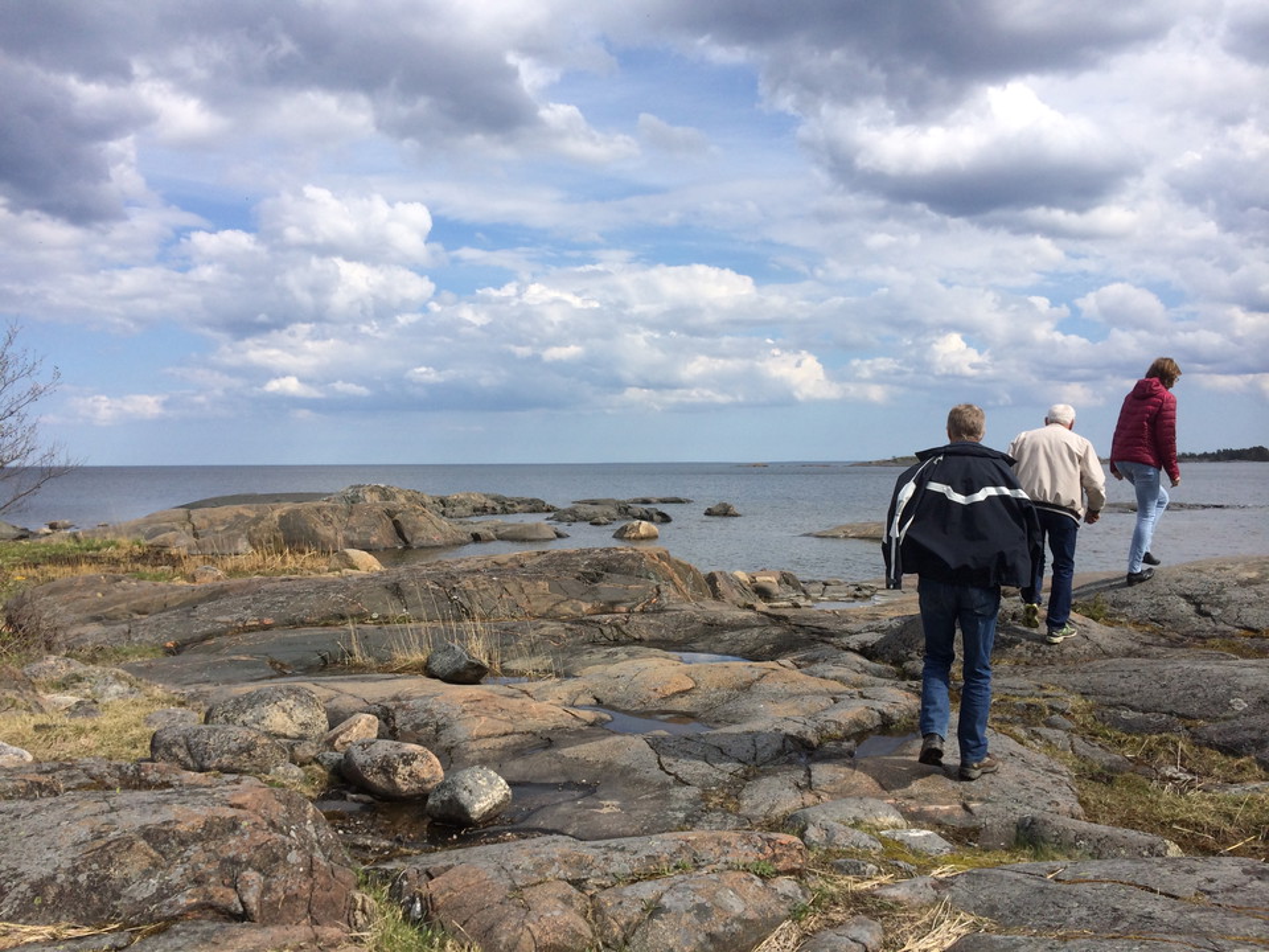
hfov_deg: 60.0
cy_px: 476
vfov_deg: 46.8
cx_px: 634
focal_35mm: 30
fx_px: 1100
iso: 40
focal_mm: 4.12
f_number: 2.2
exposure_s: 1/2740
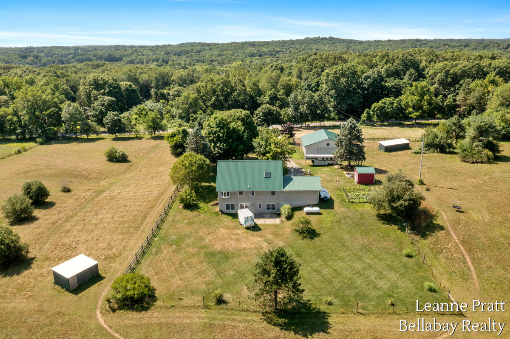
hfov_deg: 65.5
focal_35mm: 28
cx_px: 255
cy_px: 170
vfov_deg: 46.4
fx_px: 396
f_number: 11
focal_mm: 10.26
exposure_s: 1/240
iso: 100
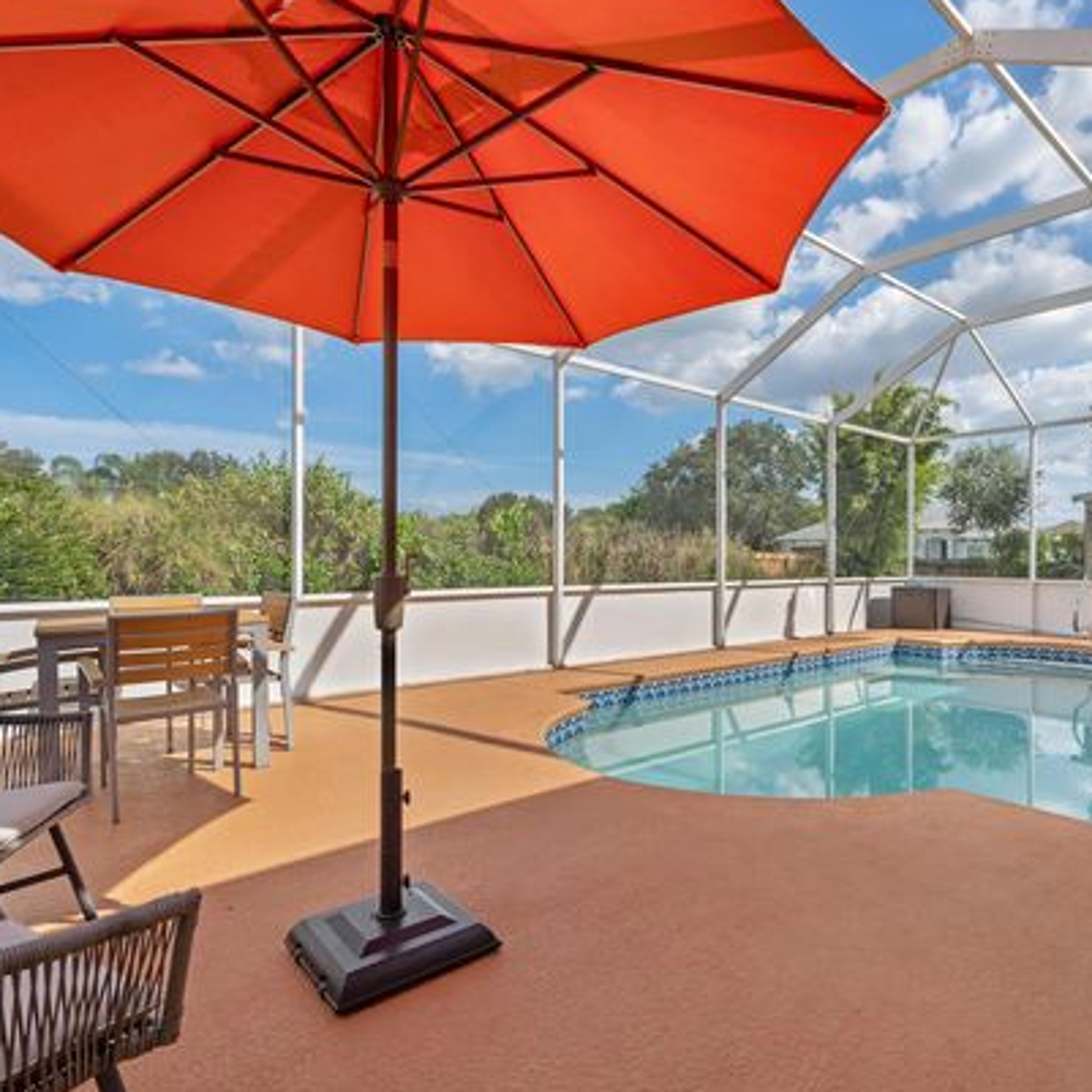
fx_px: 678
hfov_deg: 76.6
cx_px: 664
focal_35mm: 19
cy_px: 549
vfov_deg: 77.7
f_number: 9
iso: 250
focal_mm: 14
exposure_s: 1/250
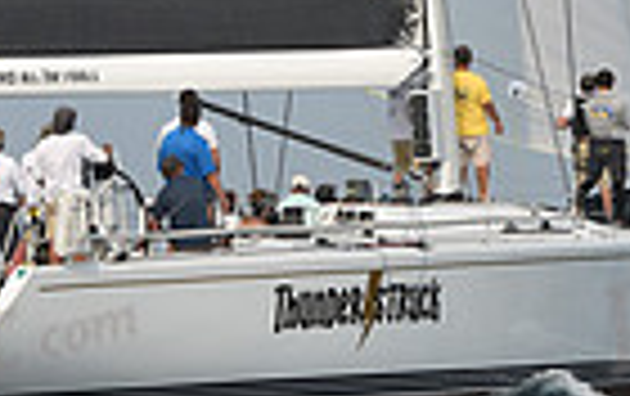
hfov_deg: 7.1
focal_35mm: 295
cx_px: 374
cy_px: 88
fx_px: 5073
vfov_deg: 4.5
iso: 250
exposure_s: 1/1250
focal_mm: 70
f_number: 7.1
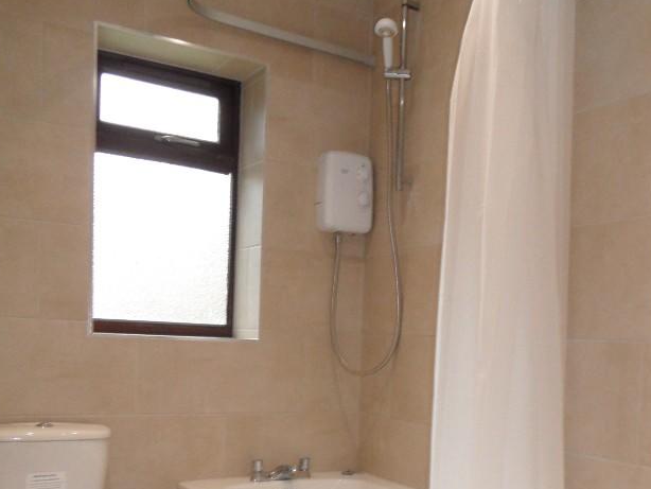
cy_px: 395
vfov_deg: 34.8
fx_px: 753
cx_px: 458
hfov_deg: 45.7
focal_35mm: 40
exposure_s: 1/30
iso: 200
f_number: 3.2
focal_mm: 3.9
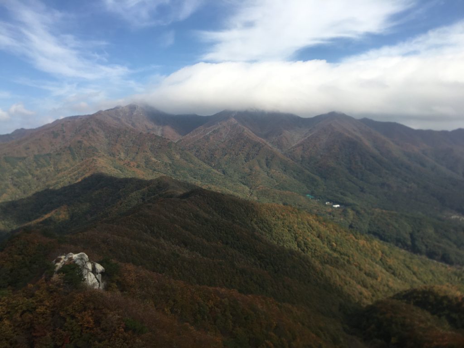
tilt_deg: +0.0
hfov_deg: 61.7
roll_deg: -1.2
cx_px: 232
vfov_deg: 48.2
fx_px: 389
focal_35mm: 29
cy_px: 174
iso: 25
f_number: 2.2
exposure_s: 1/1789
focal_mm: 4.15
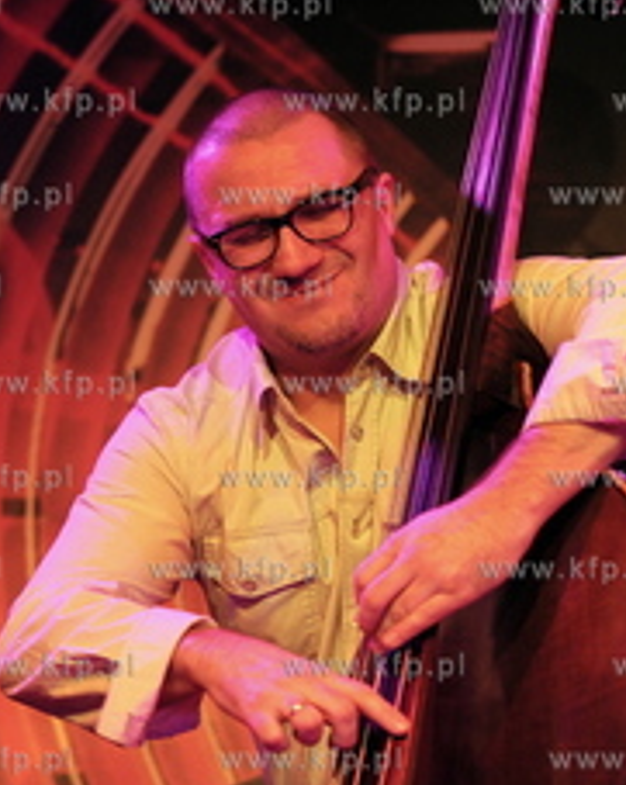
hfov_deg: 8.0
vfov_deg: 10.1
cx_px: 166
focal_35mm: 192
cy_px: 429
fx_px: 4456
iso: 3200
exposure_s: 1/80
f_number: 2.8
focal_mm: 116
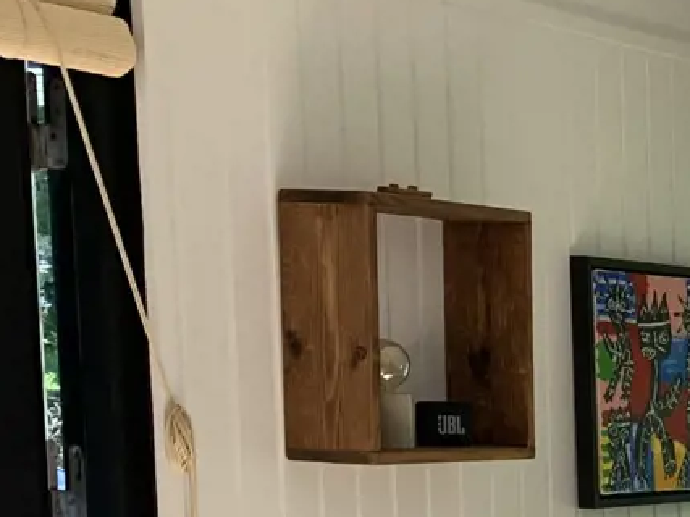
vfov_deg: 12.2
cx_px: 1498
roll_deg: -2.3
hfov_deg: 13.6
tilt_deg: -8.1
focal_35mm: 117
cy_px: 701
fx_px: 2332
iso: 25
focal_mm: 4.25
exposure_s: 1/122
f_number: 1.8
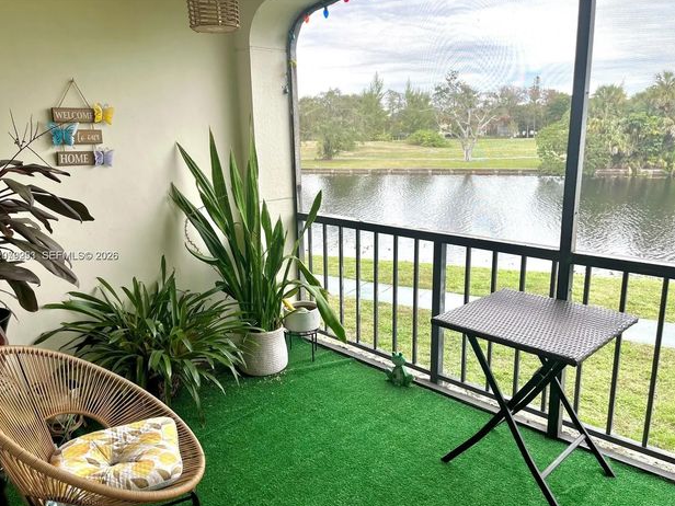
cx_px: 332
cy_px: 256
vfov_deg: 51.4
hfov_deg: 65.3
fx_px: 526
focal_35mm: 27
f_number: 1.6
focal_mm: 5.1
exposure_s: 1/209
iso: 40
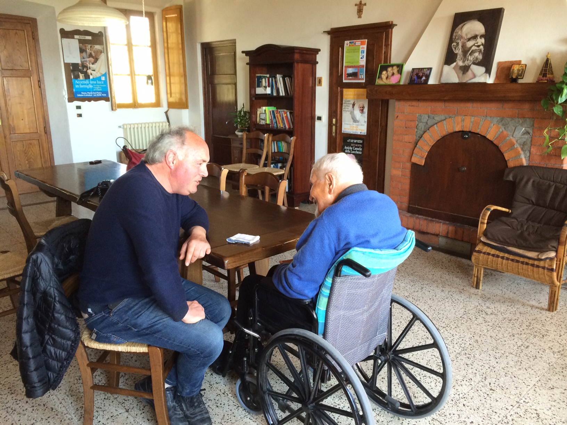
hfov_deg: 60.0
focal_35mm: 30
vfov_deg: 46.8
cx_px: 284
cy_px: 212
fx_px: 491
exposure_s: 1/30
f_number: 2.2
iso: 125
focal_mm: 4.12
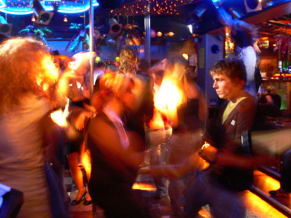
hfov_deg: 52.6
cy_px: 109
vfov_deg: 40.7
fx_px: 294
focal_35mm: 35
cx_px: 146
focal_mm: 7.4
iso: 200
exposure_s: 1/1.3
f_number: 2.8
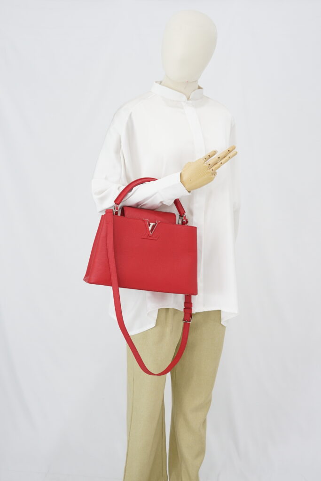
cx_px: 160
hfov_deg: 27.0
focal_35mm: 50
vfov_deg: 39.6
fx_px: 668
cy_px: 240
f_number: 6.3
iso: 640
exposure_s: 1/8
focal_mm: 50
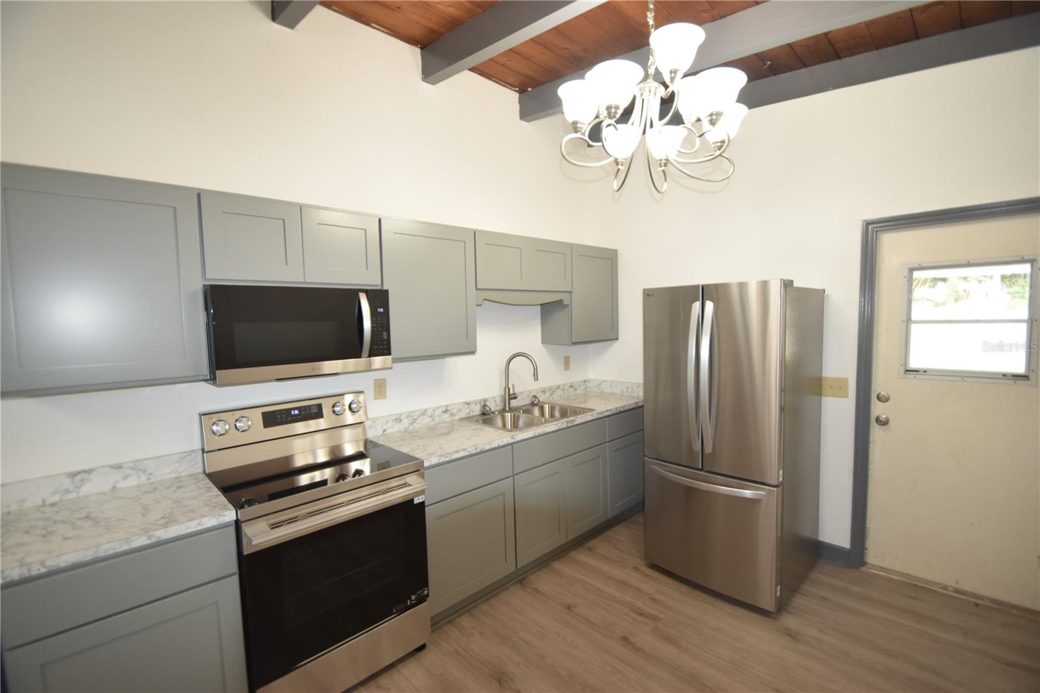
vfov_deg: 77.3
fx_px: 433
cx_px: 520
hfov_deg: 100.4
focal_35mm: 15
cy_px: 346
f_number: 4.5
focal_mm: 10
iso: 800
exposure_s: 1/80
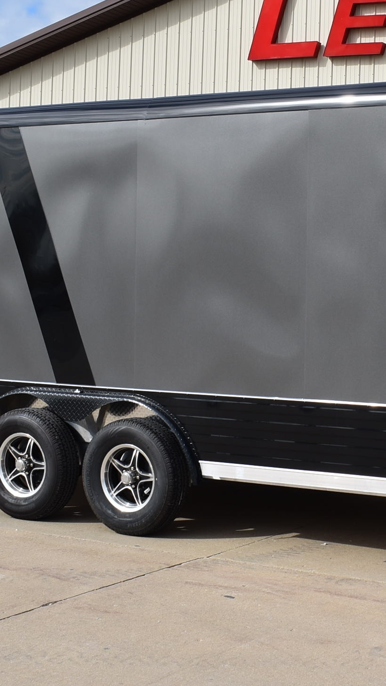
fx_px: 1292
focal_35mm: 71
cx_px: 395
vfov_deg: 29.7
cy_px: 284
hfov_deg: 16.6
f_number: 9
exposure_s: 1/320
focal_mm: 22
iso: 100
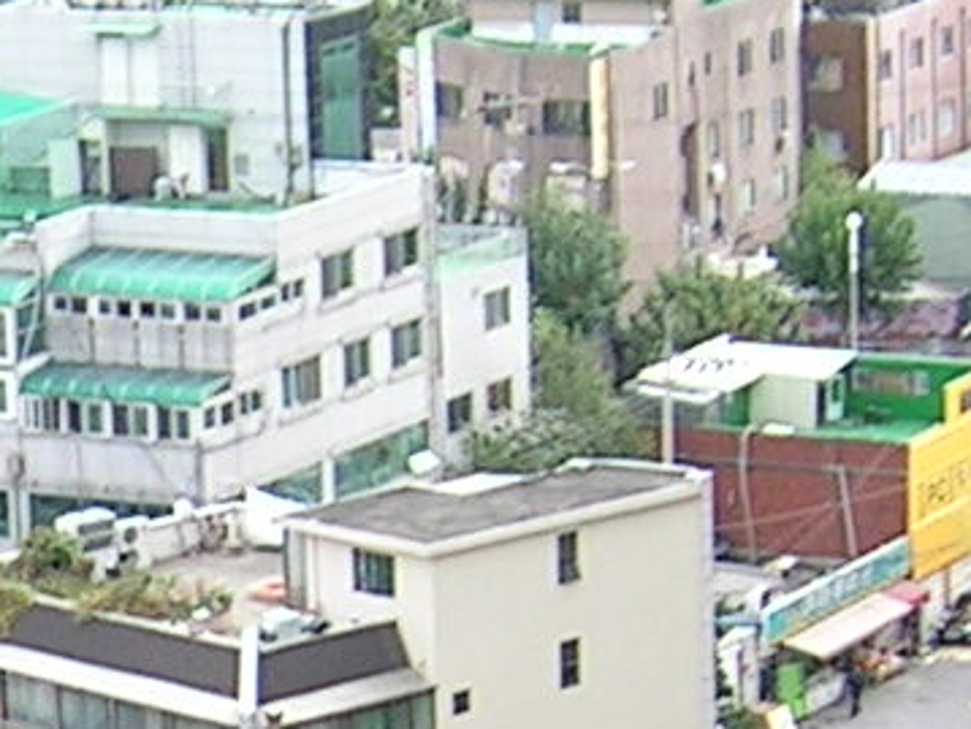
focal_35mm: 200
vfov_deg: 7.4
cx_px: -372
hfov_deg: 9.7
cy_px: 938
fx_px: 5614
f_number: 2.8
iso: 71
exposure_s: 1/175
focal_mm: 5.4
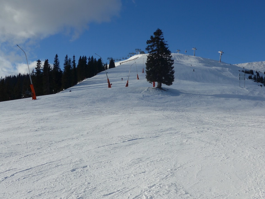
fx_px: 345
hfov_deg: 42.0
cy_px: 105
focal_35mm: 45
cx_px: 143
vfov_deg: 32.2
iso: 80
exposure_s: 1/2000
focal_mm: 8.4
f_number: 3.5
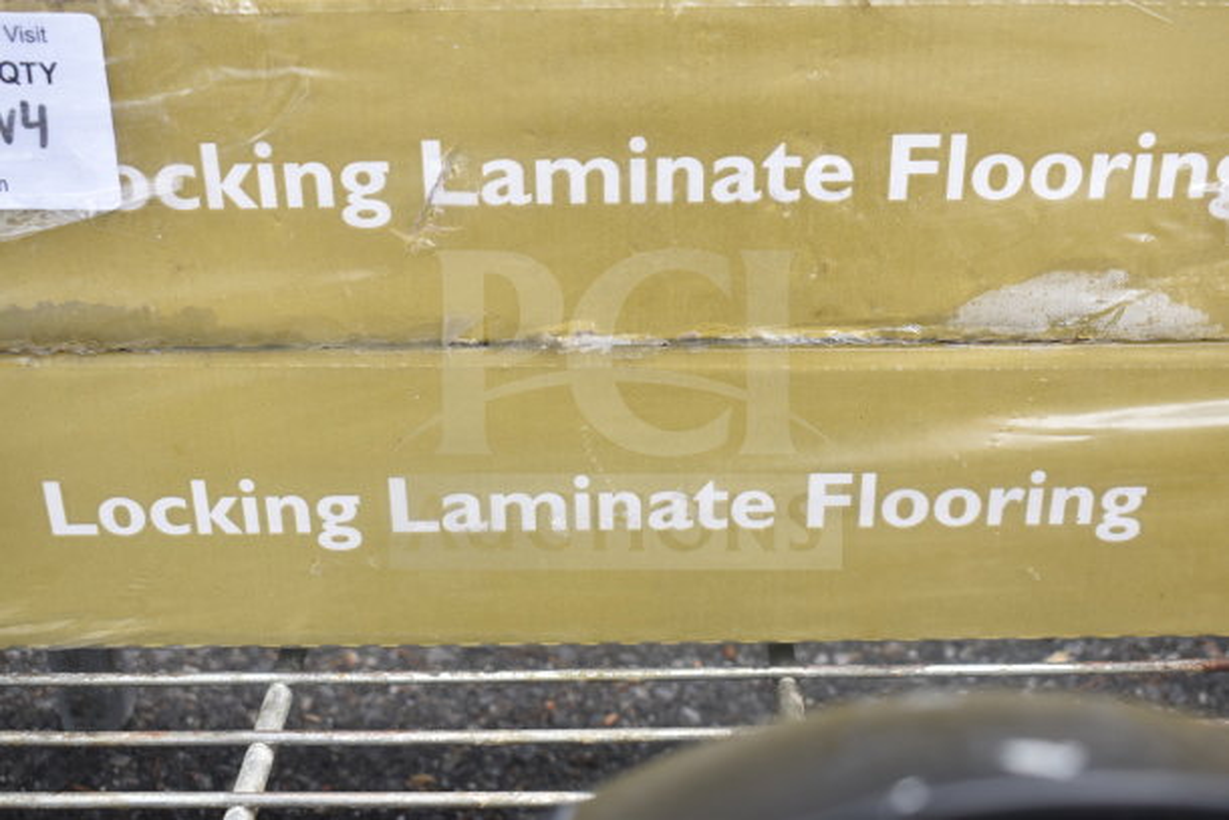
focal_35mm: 45
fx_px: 1537
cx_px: 614
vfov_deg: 29.9
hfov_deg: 43.6
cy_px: 410
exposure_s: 1/100
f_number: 5
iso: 200
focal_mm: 30
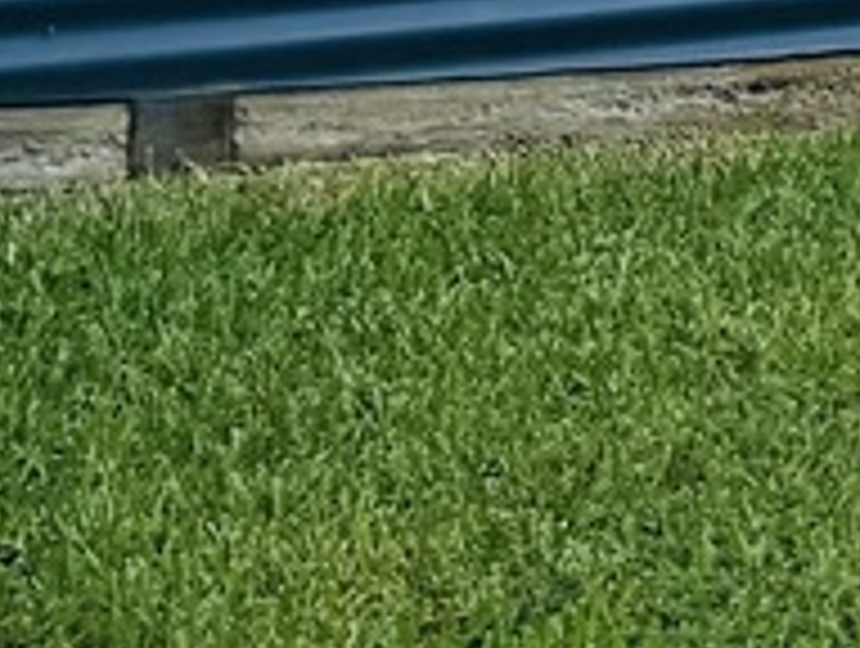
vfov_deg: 7.3
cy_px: -992
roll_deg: -0.3
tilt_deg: +0.5
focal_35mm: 188
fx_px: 4679
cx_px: 2566
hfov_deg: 8.7
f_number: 1.78
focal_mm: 6.76
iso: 80
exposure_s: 1/3413
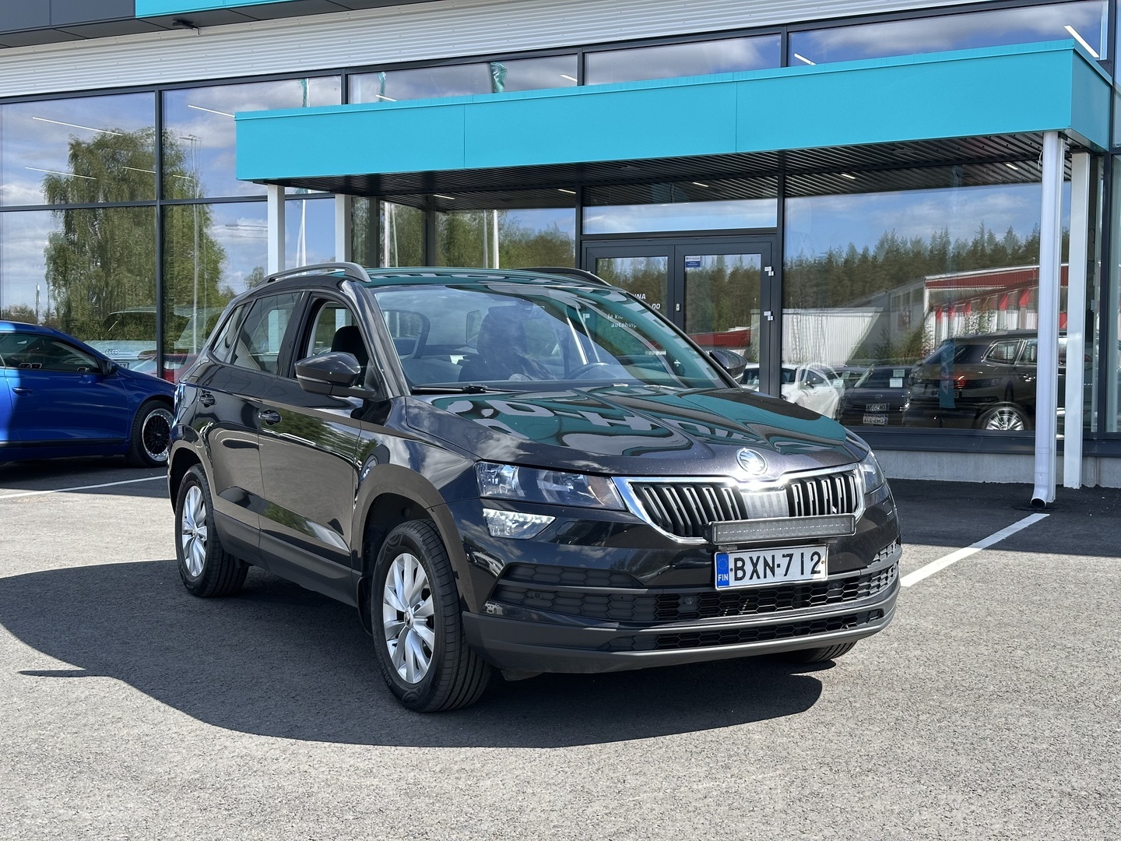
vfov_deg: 30.3
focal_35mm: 48
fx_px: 1554
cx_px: 560
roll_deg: +0.0
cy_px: 420
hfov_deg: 39.7
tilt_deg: -1.6
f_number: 1.78
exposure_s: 1/619
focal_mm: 6.86
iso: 64
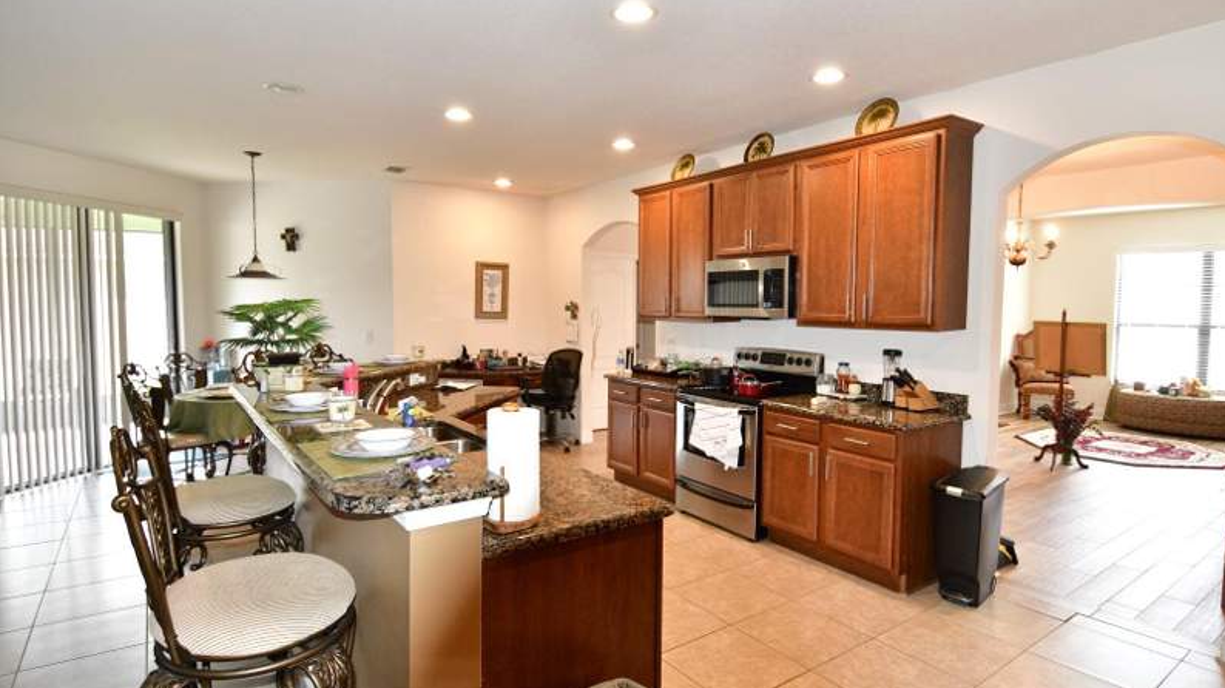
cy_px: 345
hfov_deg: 89.6
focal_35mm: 19
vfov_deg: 58.3
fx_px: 617
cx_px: 616
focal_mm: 12
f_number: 5.6
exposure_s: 1/60
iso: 1600
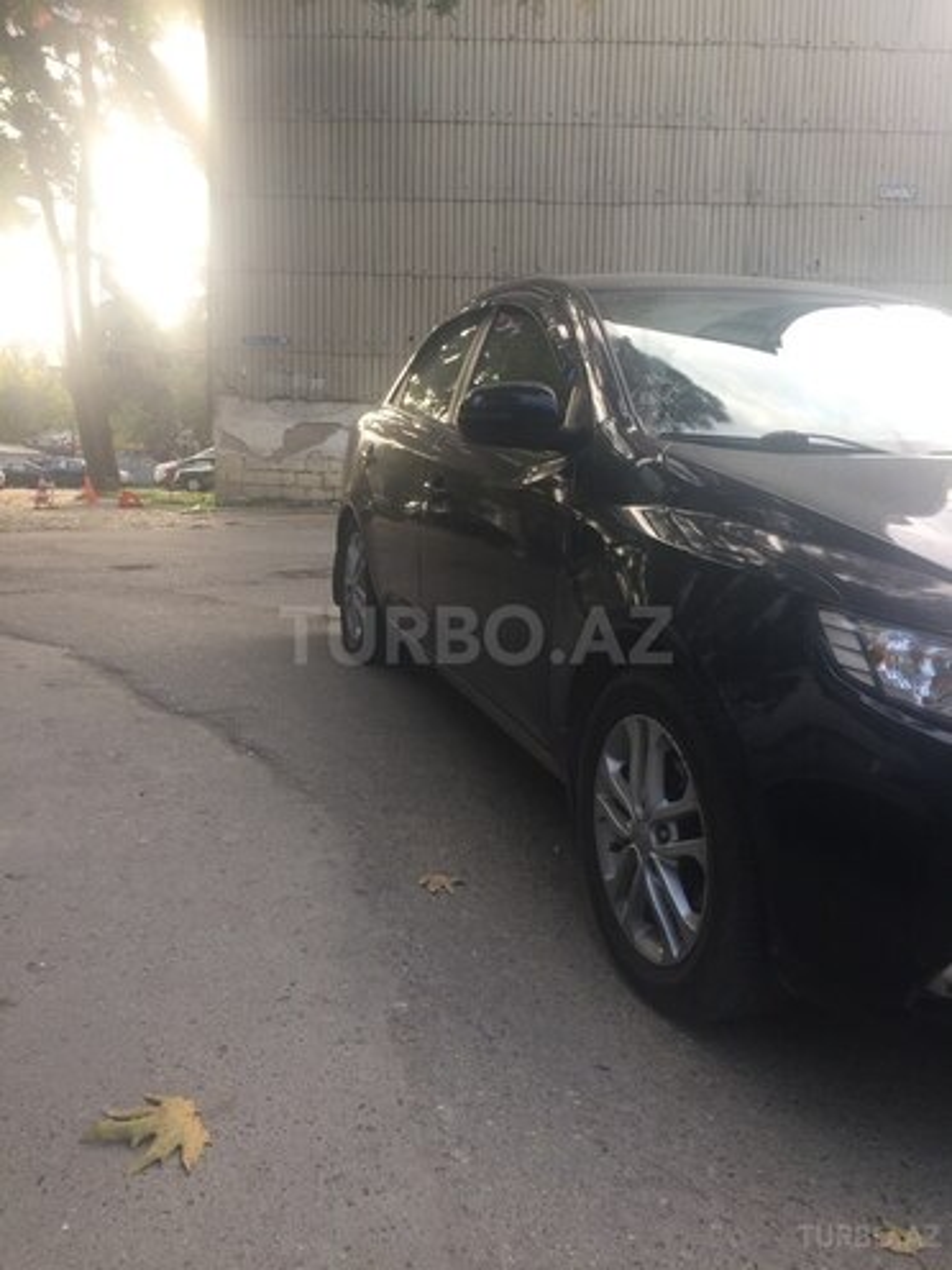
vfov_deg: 61.7
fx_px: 1063
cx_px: 476
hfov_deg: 48.2
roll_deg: -1.2
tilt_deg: -7.7
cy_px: 635
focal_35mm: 29
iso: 32
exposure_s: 1/122
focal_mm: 4.15
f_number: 2.2
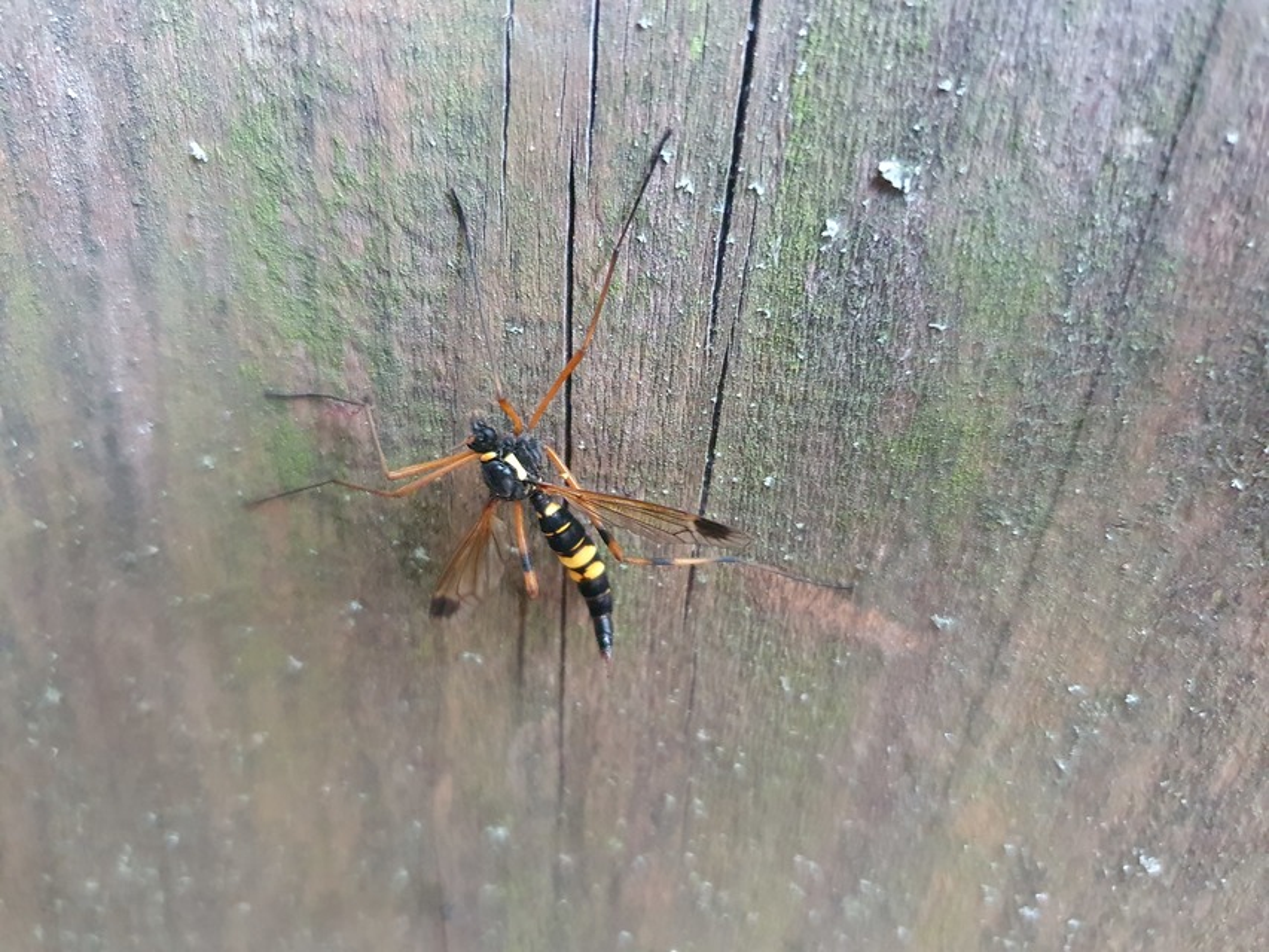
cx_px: 634
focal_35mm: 26
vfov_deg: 53.1
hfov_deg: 67.3
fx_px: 953
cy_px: 476
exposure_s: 1/50
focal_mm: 4.32
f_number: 1.5
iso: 800
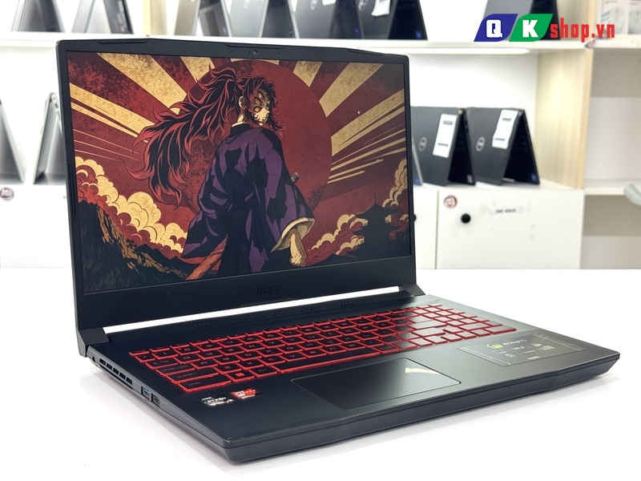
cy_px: 240
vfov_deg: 30.3
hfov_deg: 39.7
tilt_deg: -10.1
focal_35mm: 48
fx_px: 889
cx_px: 320
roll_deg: +0.1
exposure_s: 1/50
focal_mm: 6.76
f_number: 1.78
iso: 50
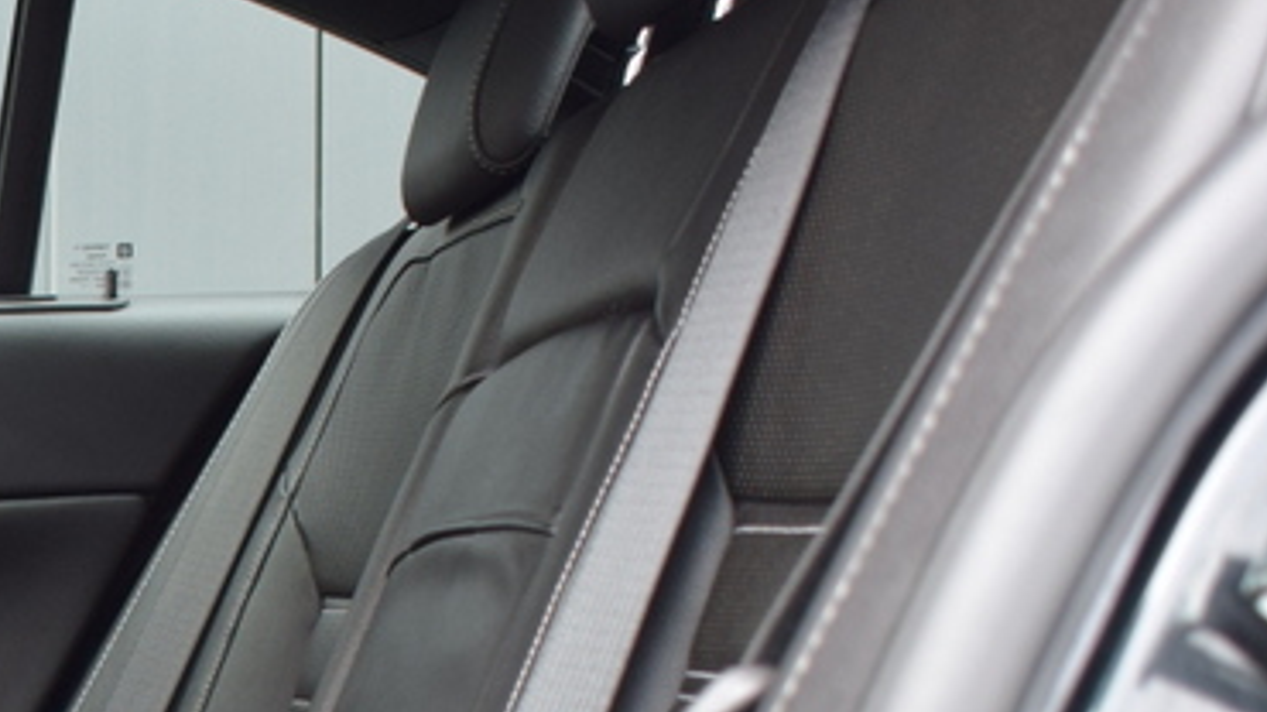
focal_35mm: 112
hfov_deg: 17.7
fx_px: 3762
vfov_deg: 10.6
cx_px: -462
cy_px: 914
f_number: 4
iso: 400
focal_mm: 22
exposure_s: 1/60
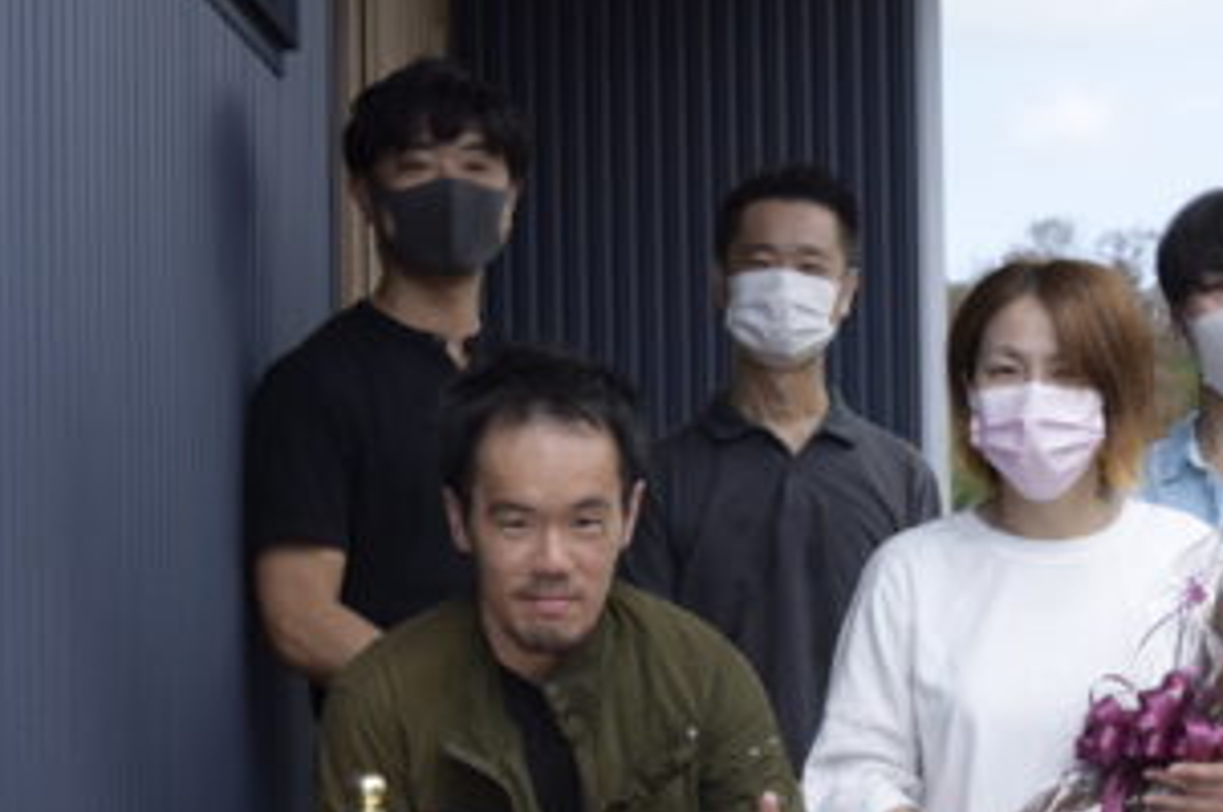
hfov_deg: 22.1
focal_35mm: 92
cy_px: 623
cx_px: 699
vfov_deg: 14.8
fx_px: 3122
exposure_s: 1/4000
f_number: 4
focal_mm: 18
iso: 720
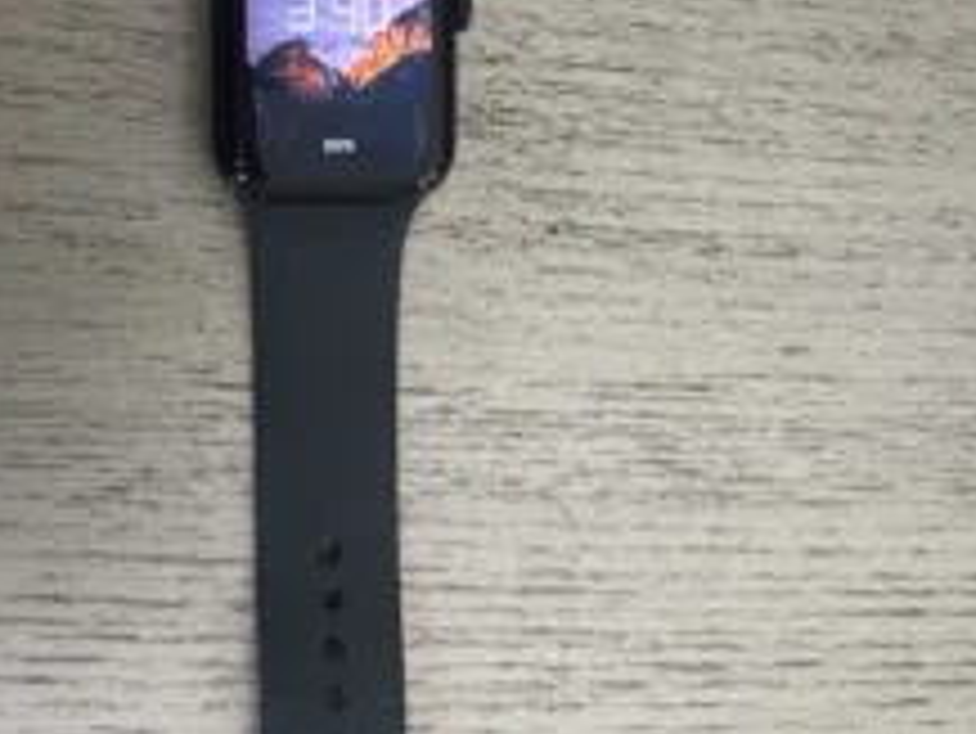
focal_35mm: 48
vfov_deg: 29.3
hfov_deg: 39.2
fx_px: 1354
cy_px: 104
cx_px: 333
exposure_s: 1/60
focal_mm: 5.96
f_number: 1.6
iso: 500
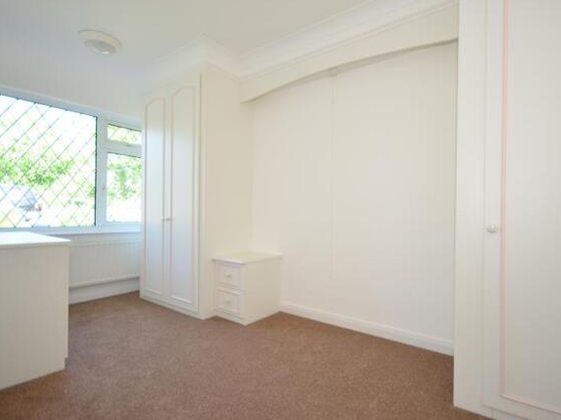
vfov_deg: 74.7
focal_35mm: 17
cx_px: 297
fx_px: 276
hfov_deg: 90.9
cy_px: 211
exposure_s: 1/40
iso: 200
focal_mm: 10
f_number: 5
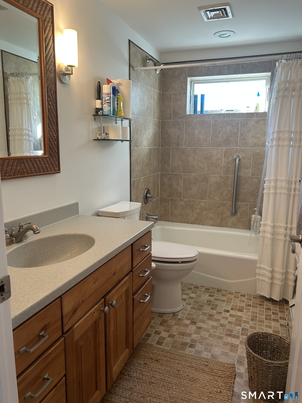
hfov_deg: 53.1
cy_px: 202
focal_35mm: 26
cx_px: 151
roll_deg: -1.6
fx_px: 302
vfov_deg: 67.3
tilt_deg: -10.7
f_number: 1.5
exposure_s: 1/60
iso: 80
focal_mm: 5.7
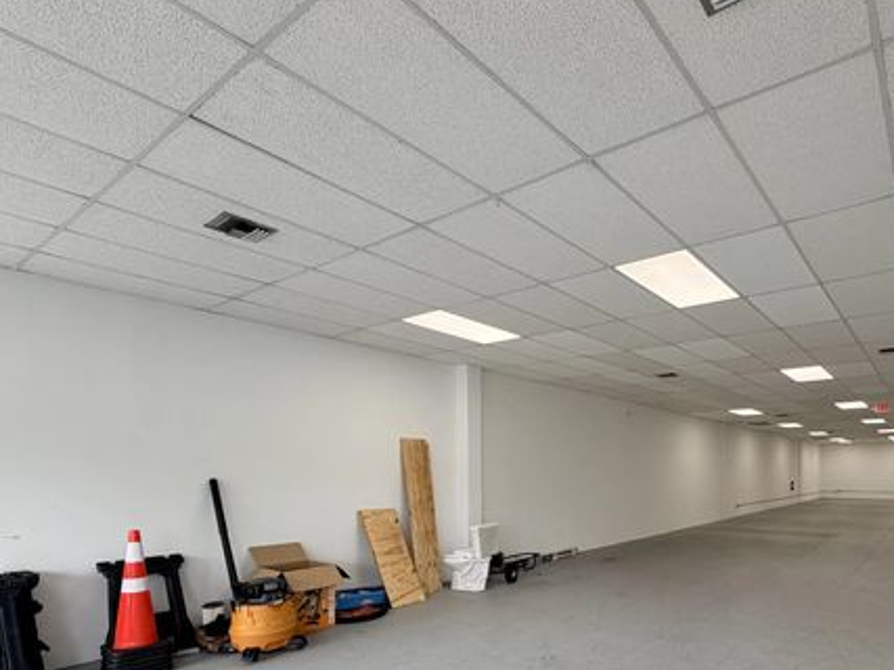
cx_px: 586
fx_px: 542
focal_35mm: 21
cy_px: 475
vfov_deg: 61.0
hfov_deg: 76.8
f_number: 2.2
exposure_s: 1/120
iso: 64
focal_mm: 2.22
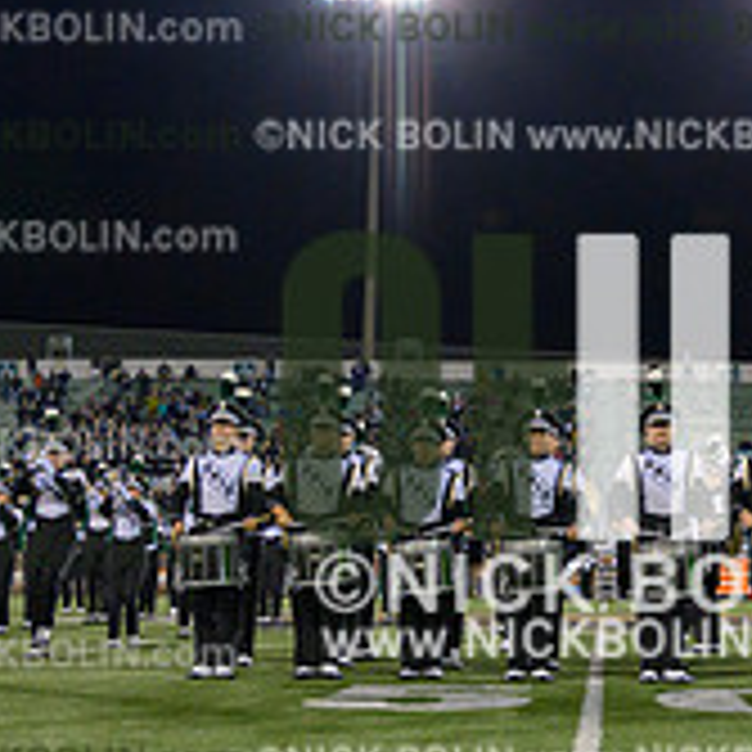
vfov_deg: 24.3
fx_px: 1745
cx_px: 599
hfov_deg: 24.0
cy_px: 448
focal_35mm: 71
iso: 5000
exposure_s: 1/1000
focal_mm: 24
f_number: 4
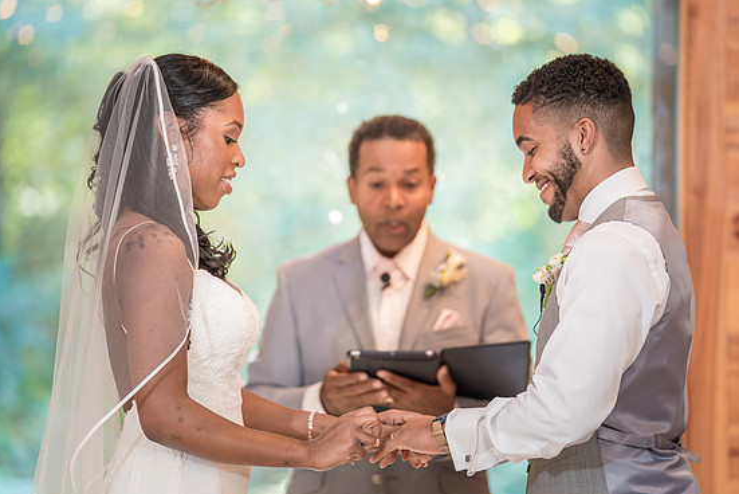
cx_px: 345
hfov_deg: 11.5
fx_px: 3676
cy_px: 259
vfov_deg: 7.7
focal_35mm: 179
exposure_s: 1/100
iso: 800
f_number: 2.8
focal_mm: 162
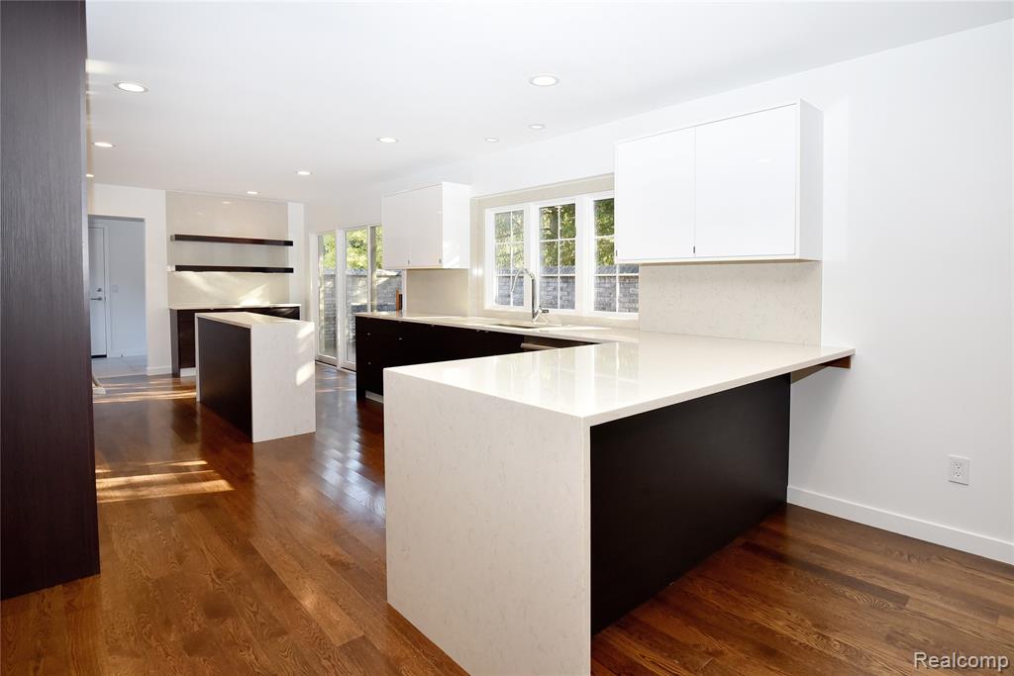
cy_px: 338
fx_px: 479
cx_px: 507
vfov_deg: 70.5
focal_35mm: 17
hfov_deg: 93.3
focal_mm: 17
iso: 640
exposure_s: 1/60
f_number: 9
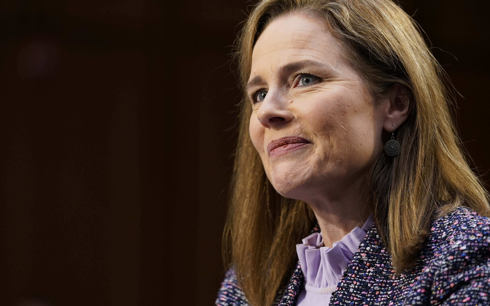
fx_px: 2511
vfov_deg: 7.0
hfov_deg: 11.1
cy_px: 141
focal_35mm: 188
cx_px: 243
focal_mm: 167
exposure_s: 1/250
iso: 2000
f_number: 3.2
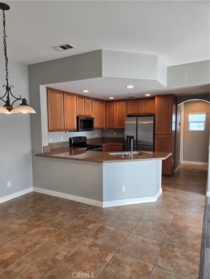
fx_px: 186
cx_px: 105
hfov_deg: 58.9
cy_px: 140
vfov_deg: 73.9
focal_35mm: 23
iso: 80
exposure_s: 1/120
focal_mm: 5.4
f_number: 1.8
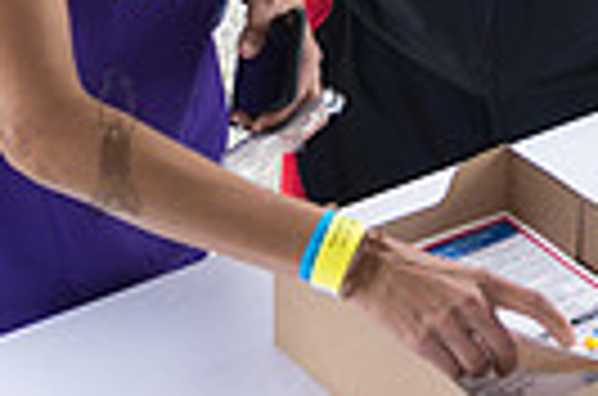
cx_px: 692
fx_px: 1740
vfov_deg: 12.7
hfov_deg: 18.6
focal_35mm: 105
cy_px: -79
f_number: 4
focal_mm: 24
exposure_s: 1/250
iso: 200
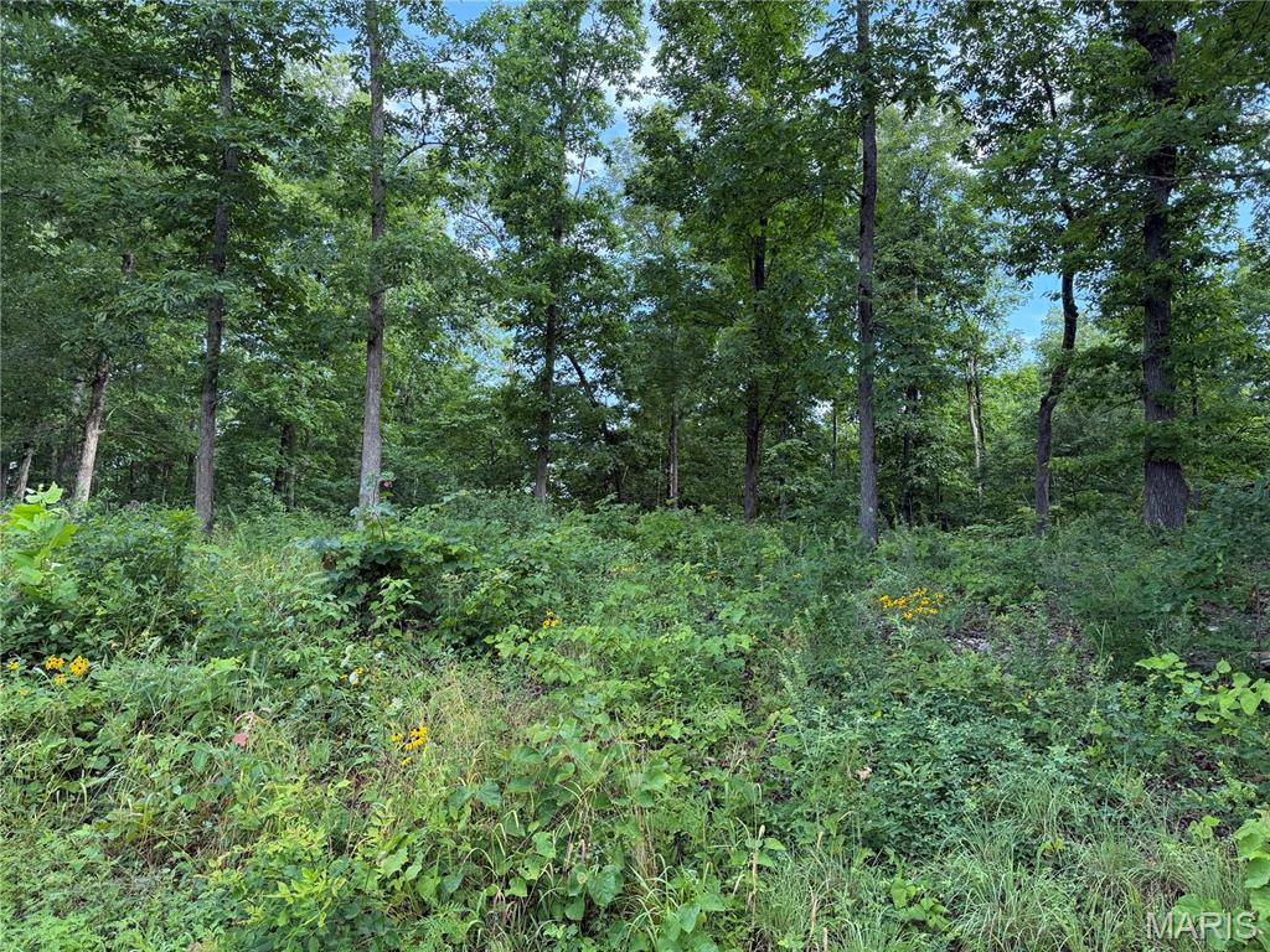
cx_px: 635
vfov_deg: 56.8
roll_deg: -3.3
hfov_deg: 71.6
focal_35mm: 24
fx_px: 881
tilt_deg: +6.3
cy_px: 476
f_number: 1.78
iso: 80
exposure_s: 1/272
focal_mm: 6.76
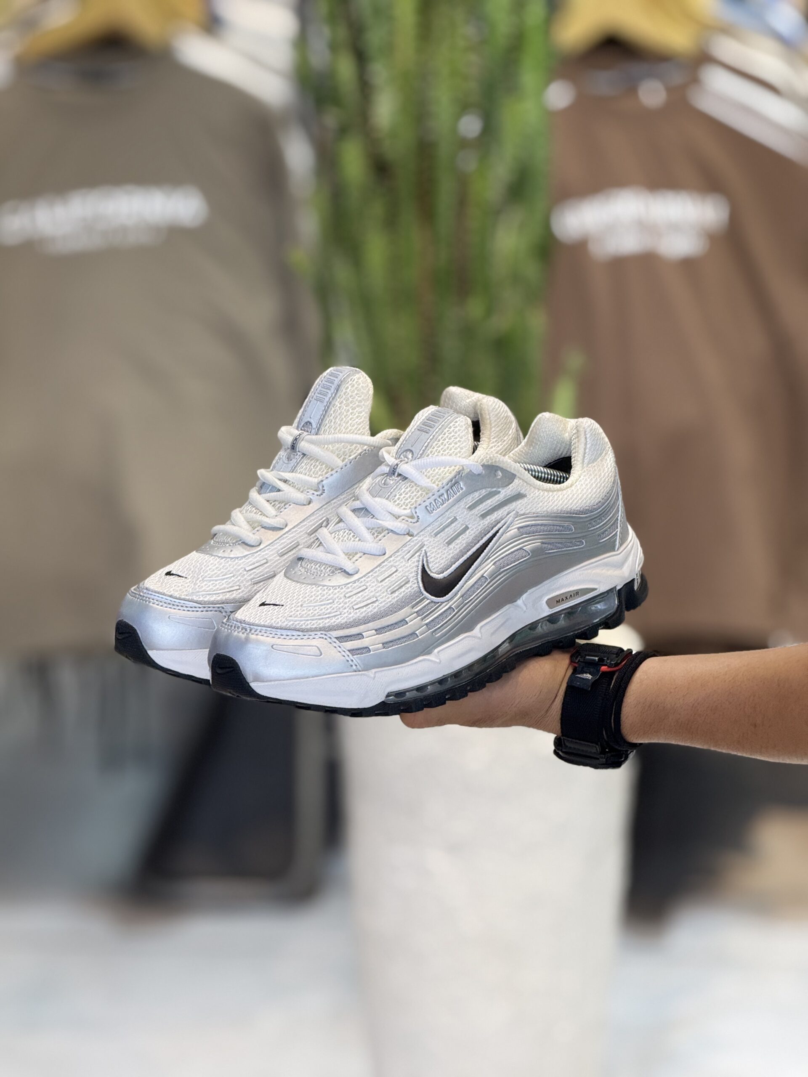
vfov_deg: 16.4
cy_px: 538
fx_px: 3735
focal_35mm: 120
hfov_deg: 12.3
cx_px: 404
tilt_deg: -12.7
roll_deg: -0.6
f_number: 2.8
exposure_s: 1/100
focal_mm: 15.66
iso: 125
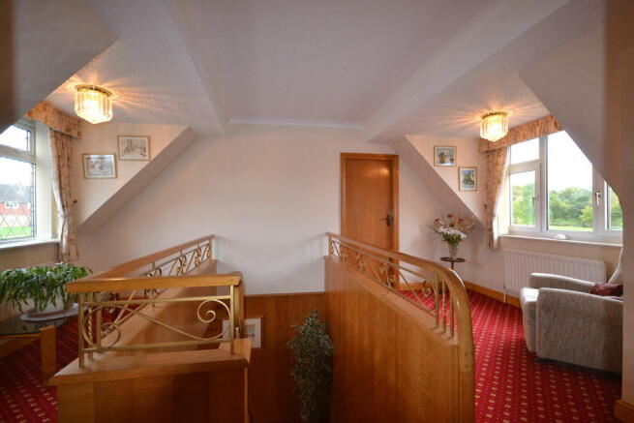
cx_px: 317
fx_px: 304
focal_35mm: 17
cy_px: 212
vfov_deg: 69.7
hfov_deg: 92.4
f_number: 4.2
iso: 560
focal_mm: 11.5
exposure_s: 1/60
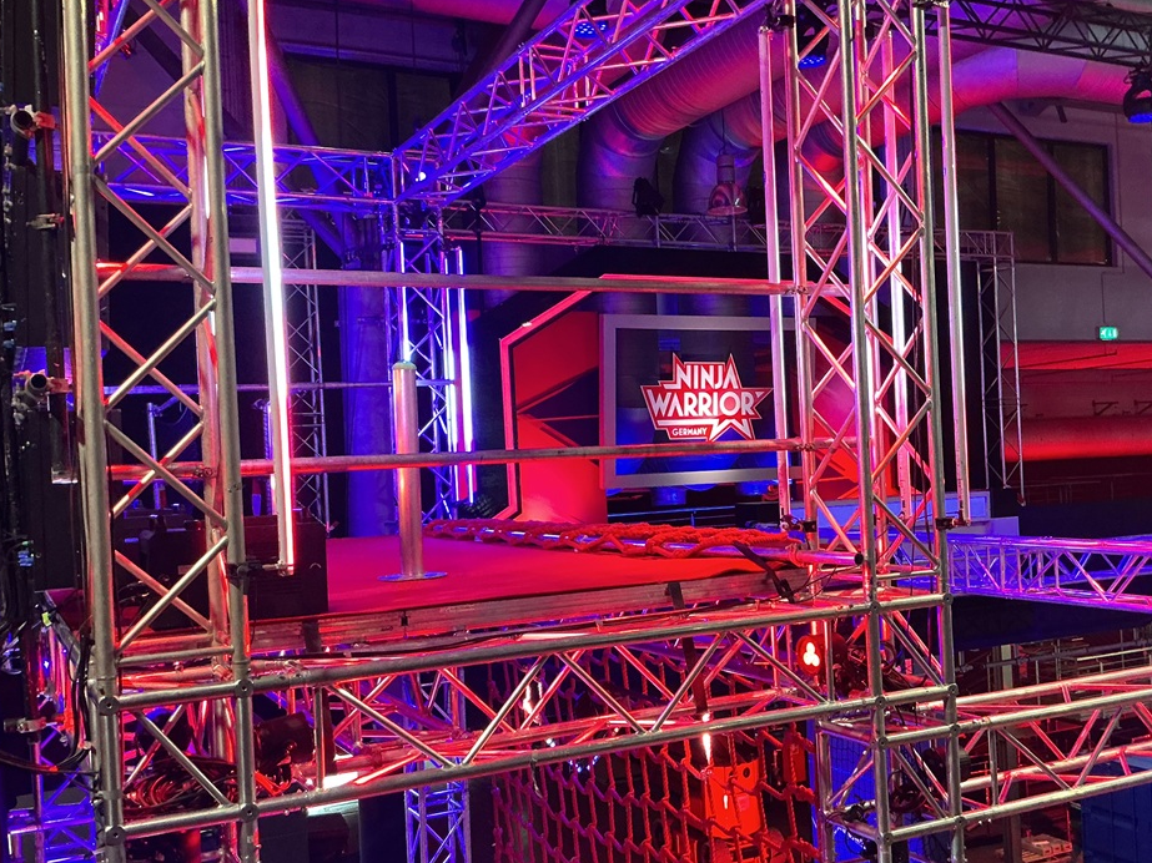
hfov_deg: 48.8
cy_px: 458
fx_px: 1264
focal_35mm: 38
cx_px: 658
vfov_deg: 37.7
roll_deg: +2.6
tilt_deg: -1.1
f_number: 1.8
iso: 200
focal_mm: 3
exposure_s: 1/33
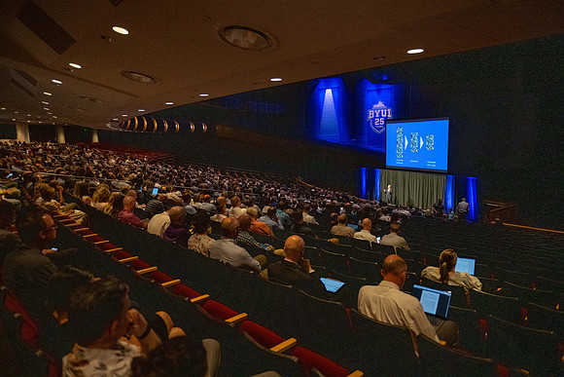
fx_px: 376
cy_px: 188
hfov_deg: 73.7
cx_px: 282
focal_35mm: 24
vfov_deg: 53.2
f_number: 2.8
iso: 3200
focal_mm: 24
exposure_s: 1/320
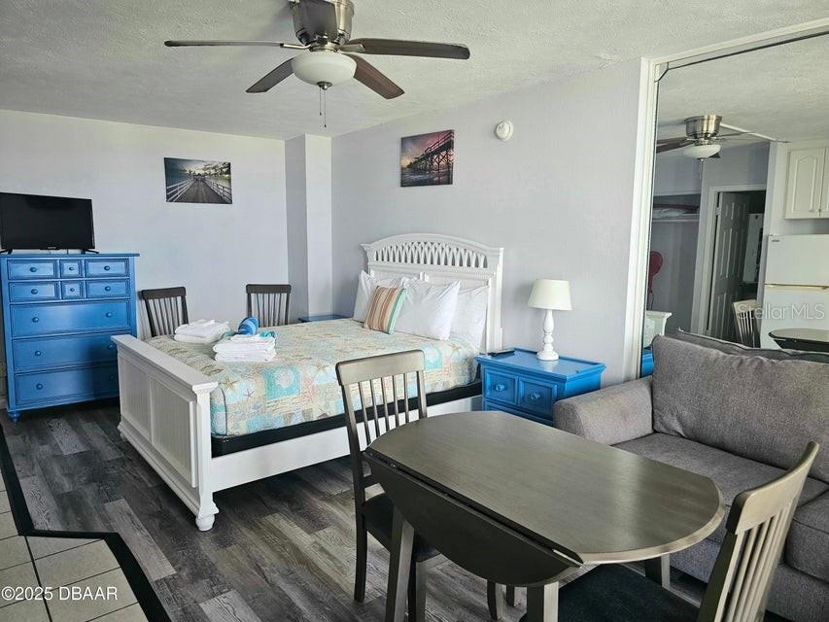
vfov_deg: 58.9
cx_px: 414
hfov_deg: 73.9
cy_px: 311
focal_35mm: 23
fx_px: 551
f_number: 1.7
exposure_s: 1/120
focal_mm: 6.3
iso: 160
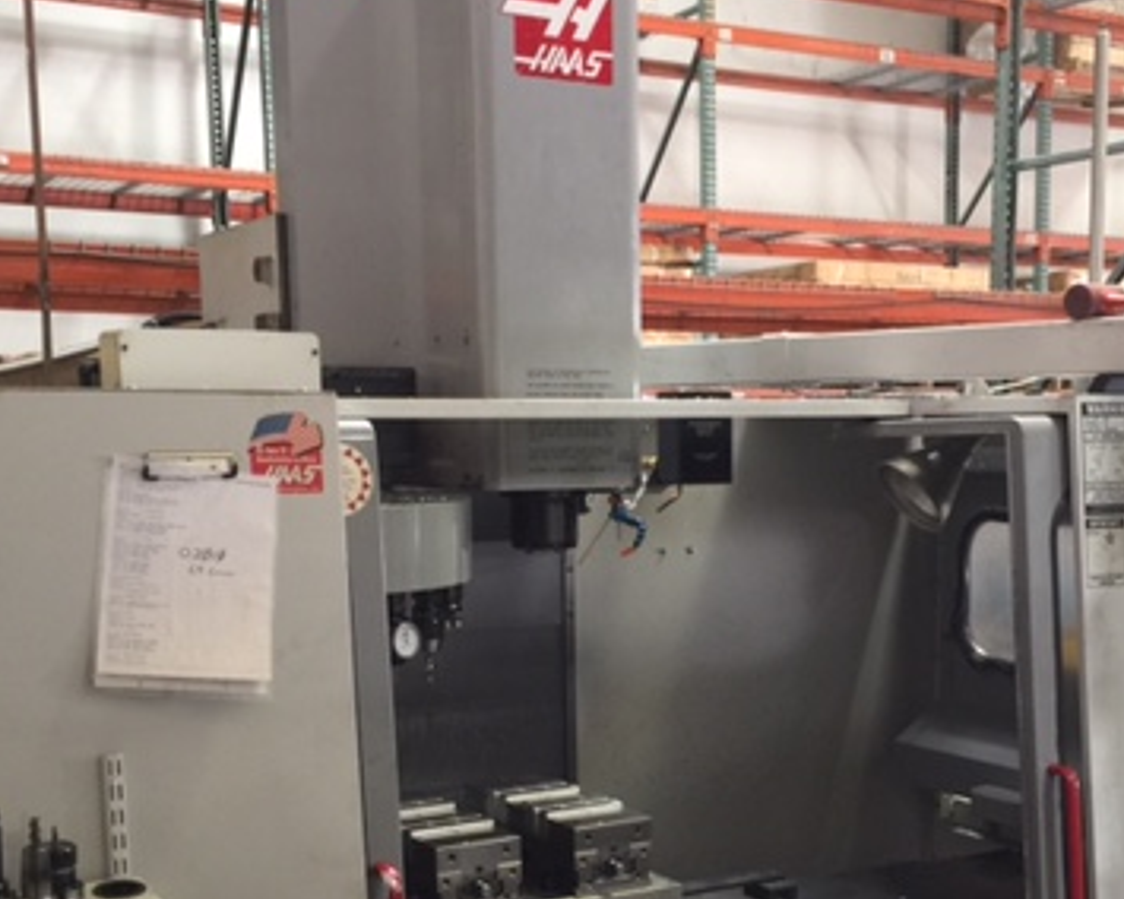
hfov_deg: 36.5
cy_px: 674
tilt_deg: -7.1
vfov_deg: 29.2
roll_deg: -0.2
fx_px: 1697
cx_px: 681
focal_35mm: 51
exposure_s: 1/15
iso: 50
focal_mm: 4.15
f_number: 2.2
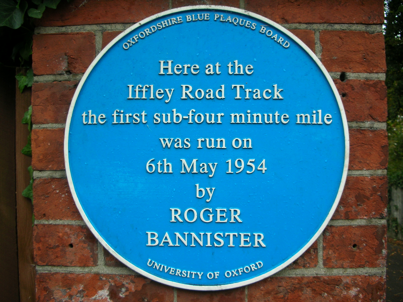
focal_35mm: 35
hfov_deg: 52.6
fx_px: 407
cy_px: 151
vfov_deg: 40.7
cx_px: 202
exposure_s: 1/33.6
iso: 50
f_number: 3
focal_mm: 5.8
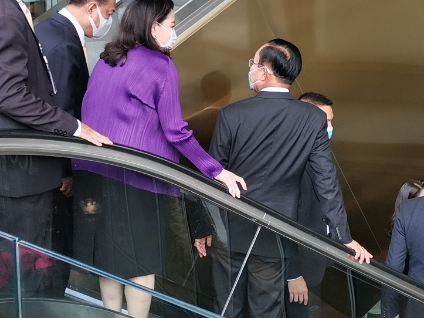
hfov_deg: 22.3
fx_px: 1078
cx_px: 218
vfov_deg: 16.8
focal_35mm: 88
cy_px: 121
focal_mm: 4.75
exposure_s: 1/100
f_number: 1.8
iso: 50
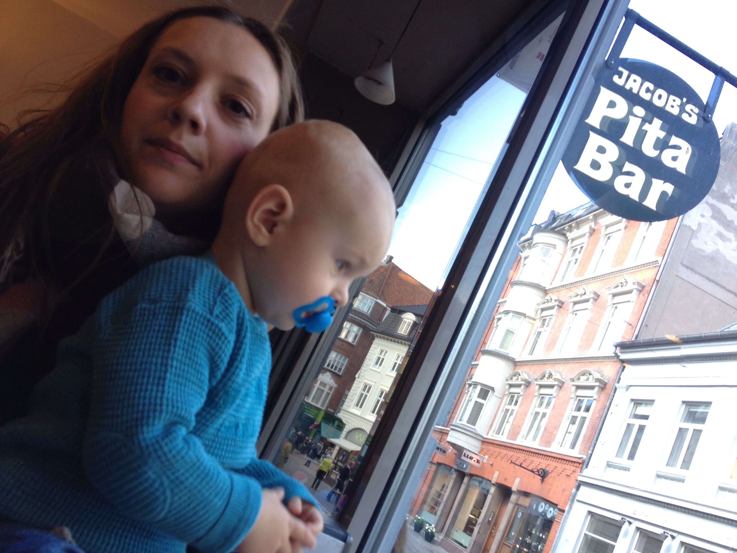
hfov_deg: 52.6
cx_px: 368
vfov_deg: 40.7
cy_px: 276
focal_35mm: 35
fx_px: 745
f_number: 2.4
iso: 64
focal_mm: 4.28
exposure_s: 1/40
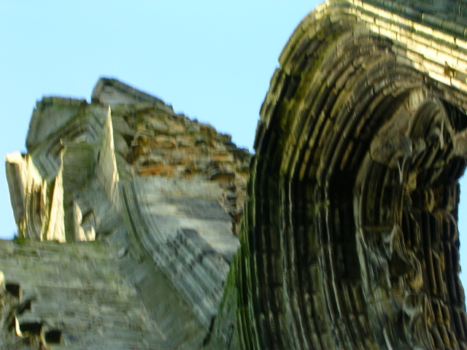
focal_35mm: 115
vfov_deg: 12.9
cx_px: 234
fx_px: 1551
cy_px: 175
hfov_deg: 17.1
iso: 50
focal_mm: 17.4
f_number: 4.9
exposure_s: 1/37.8
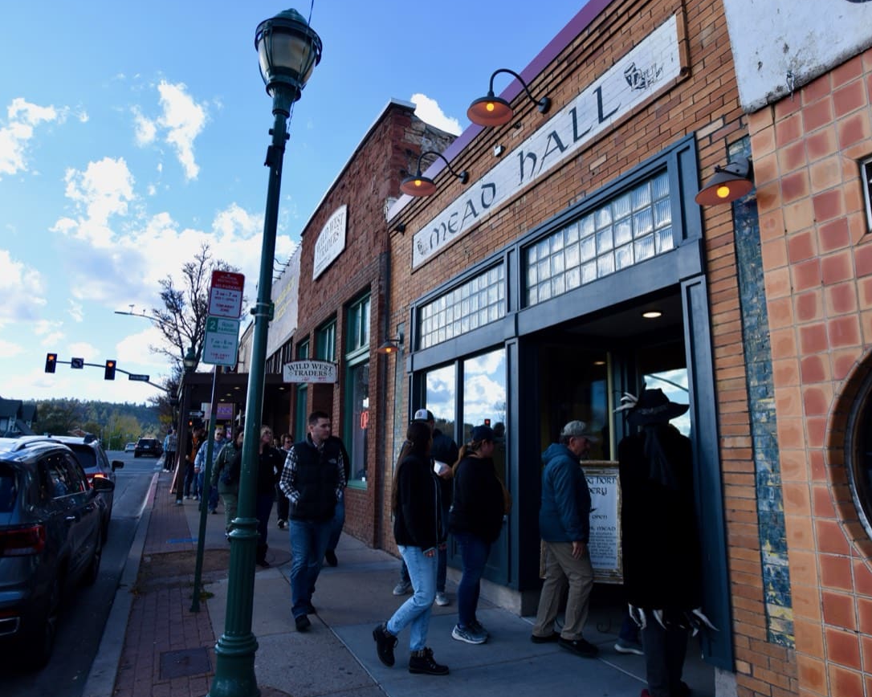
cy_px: 338
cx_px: 458
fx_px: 593
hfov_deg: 72.6
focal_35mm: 23
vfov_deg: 60.8
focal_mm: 19
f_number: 4
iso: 200
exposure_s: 1/640
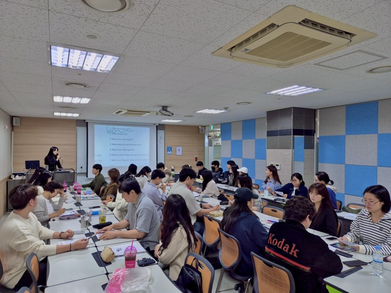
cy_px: 146
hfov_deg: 73.9
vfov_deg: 58.9
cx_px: 196
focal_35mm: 23
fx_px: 260
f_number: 1.8
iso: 50
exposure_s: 1/120
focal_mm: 5.4
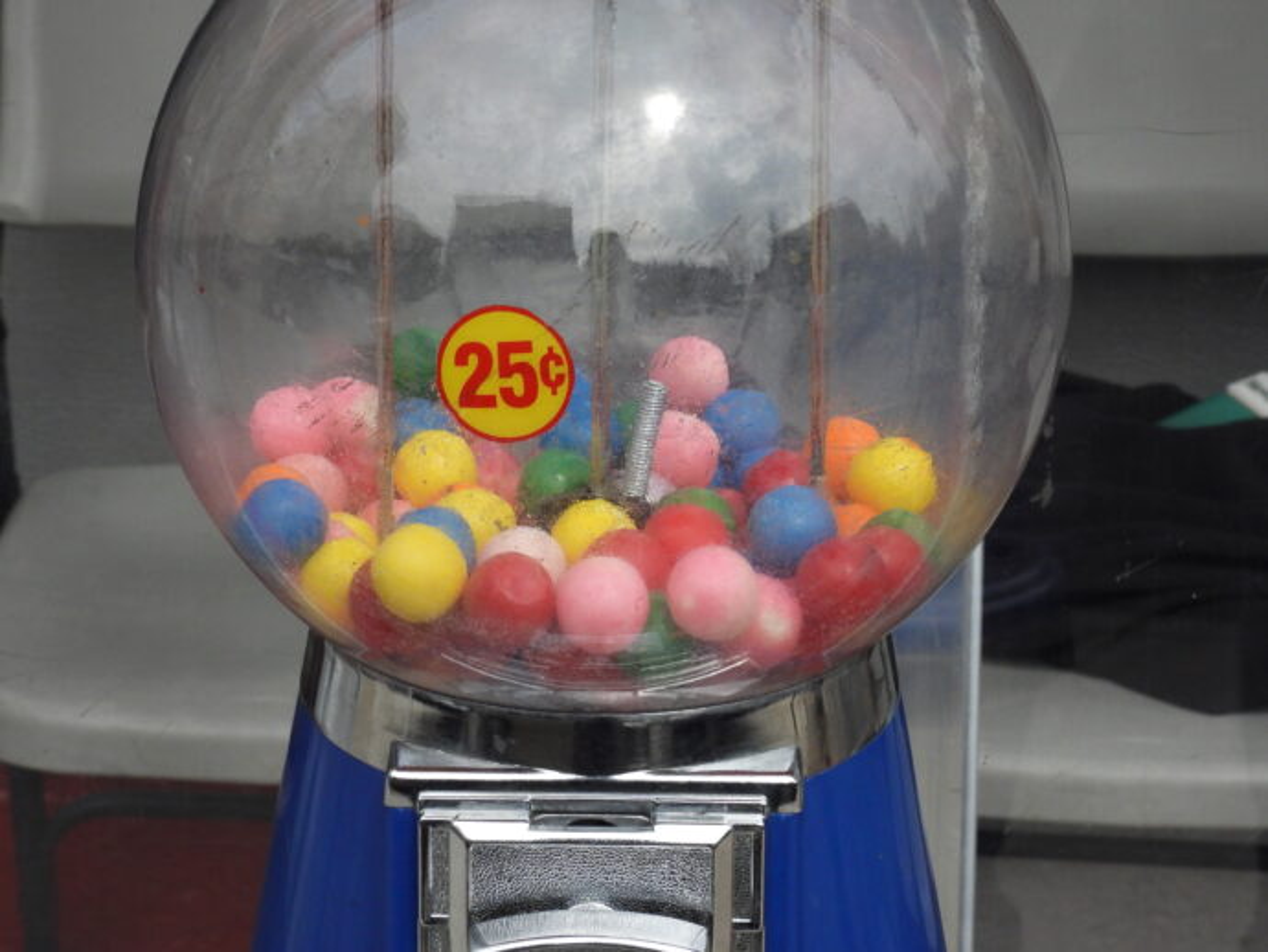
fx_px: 4580
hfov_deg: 15.8
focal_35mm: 125
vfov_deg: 11.9
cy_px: 476
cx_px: 634
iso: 400
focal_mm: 22.3
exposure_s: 1/1250
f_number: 5.6
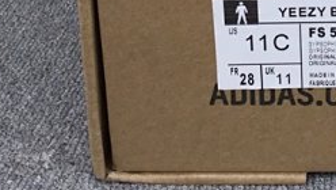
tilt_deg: -15.5
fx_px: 776
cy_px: -130
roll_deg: -0.7
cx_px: 348
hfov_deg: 23.3
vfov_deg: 12.9
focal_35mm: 87
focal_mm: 3.3
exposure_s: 1/488
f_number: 2.4
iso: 25
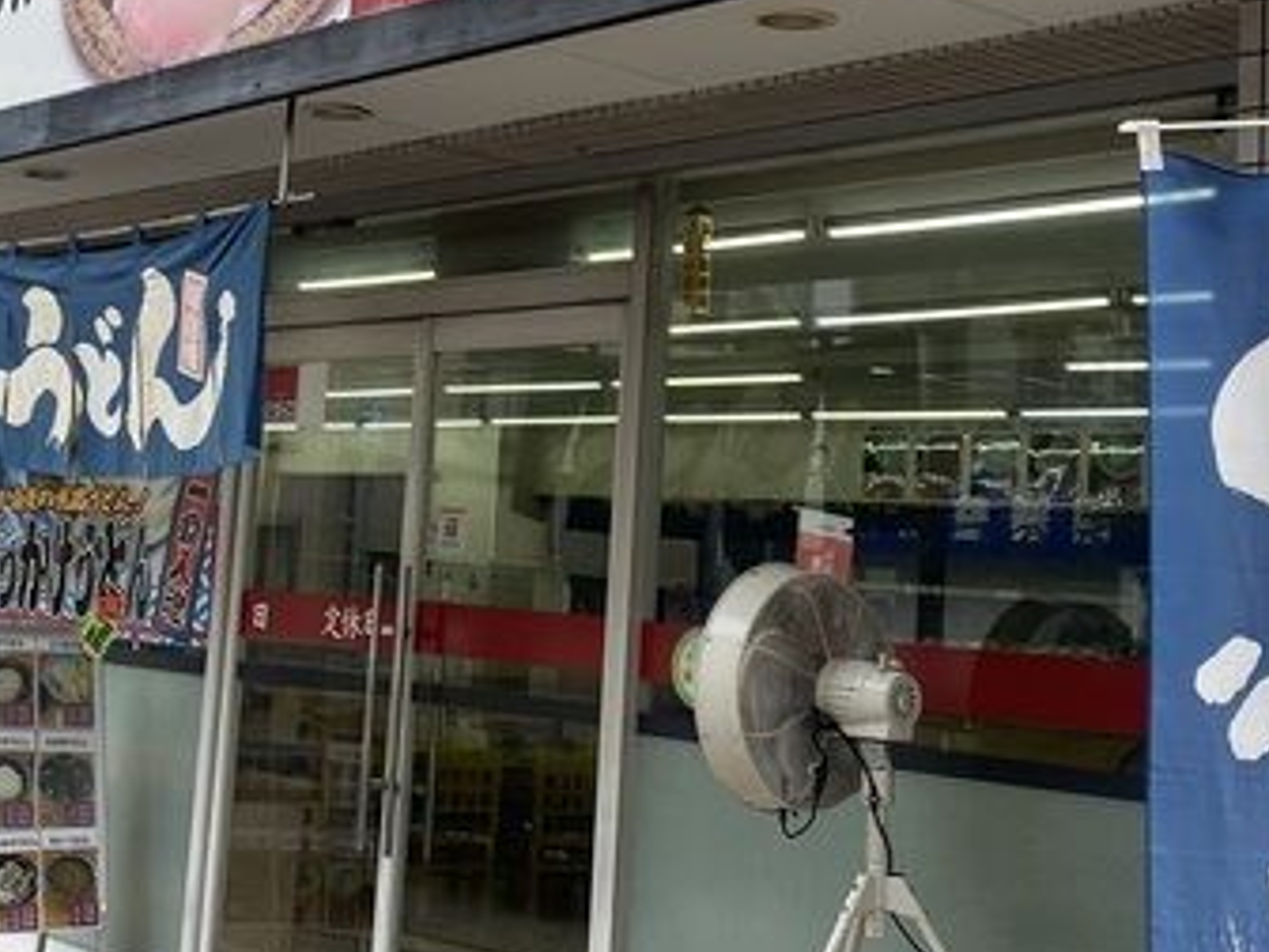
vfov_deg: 23.1
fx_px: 2310
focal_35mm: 63
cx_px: 380
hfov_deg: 30.4
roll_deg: -4.6
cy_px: 251
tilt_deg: +9.4
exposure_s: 1/208
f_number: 1.8
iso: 32
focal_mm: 4.25
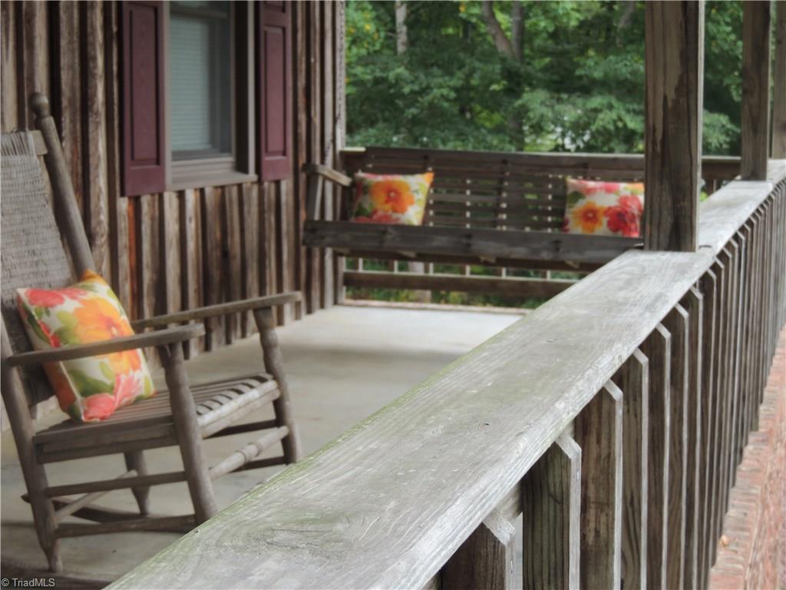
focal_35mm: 60
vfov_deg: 24.4
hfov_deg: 32.2
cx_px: 393
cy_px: 295
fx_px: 1362
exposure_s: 1/60
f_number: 3.7
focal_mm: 10.7
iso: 100
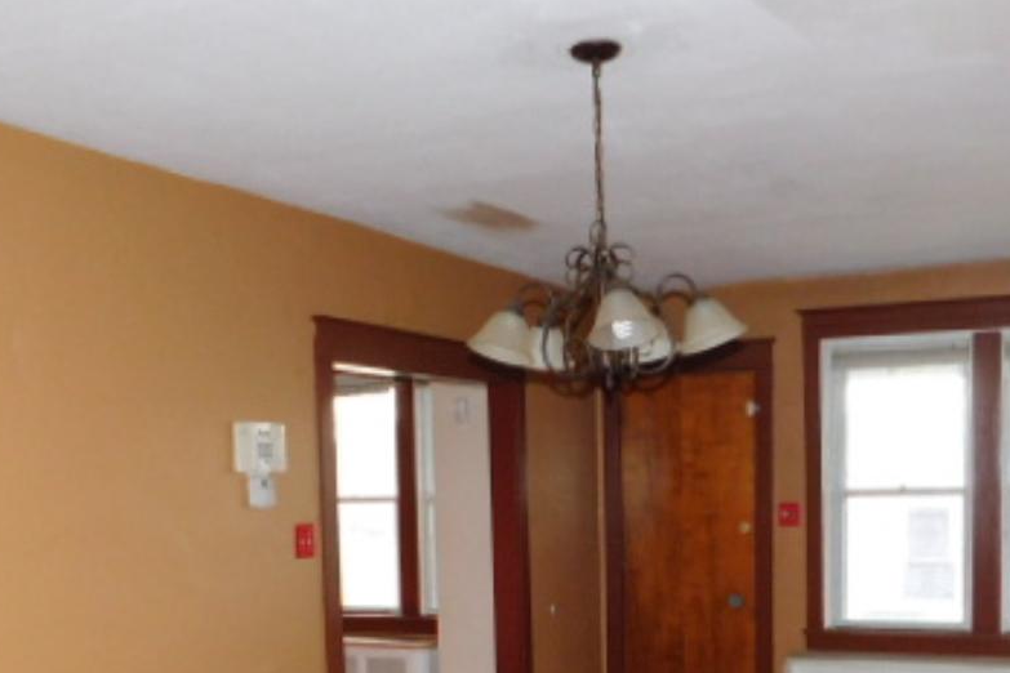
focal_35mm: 44
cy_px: 588
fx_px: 1234
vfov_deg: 29.4
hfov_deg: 44.4
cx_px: 580
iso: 220
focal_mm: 4
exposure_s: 1/30
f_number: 3
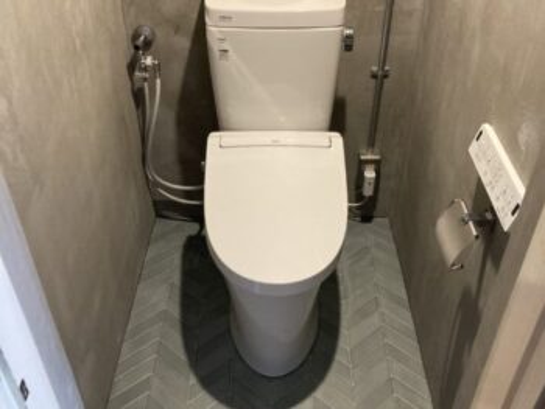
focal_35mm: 28
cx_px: 272
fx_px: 441
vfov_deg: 49.8
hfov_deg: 63.4
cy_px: 204
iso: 250
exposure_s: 1/60
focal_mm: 3.99
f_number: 1.8
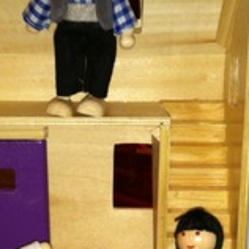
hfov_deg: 17.7
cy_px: 182
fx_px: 798
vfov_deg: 17.7
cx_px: 93
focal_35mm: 98
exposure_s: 1/19
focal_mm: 3.85
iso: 80
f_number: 2.8
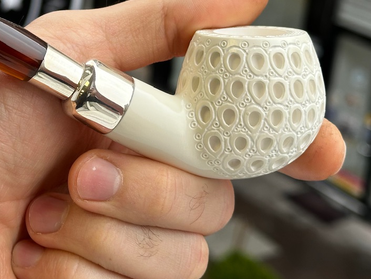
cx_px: 84
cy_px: 42
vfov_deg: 16.8
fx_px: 933
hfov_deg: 22.2
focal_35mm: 87
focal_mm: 6.86
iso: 50
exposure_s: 1/192
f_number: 1.78
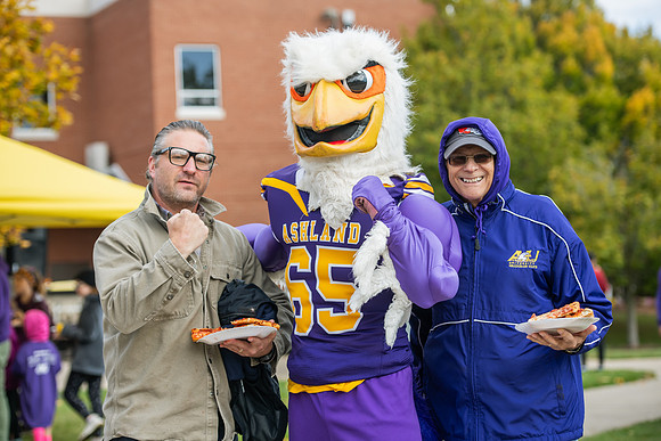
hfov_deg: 22.1
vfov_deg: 14.9
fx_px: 1690
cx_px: 330
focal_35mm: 92
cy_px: 220
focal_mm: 92
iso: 100
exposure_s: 1/400
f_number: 3.5
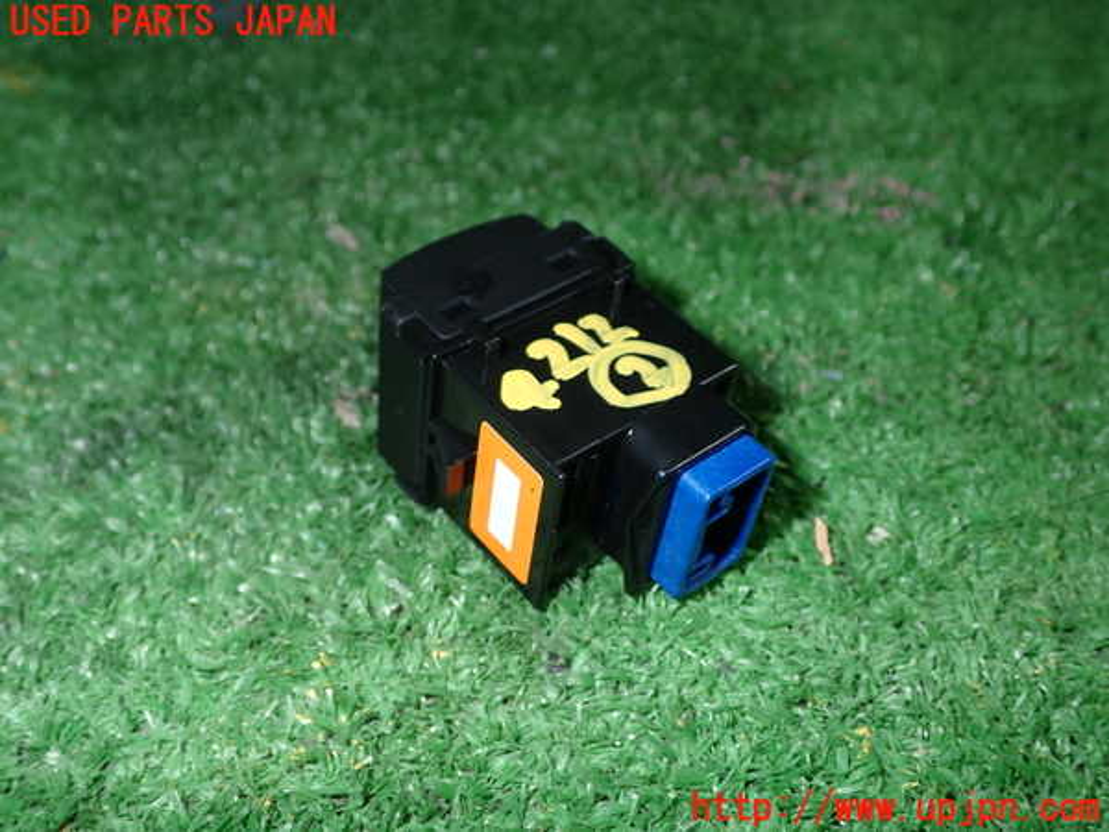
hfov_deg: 49.0
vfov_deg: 37.7
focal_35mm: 38
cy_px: 416
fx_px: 1217
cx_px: 554
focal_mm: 6.83
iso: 200
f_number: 8
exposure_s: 1/40
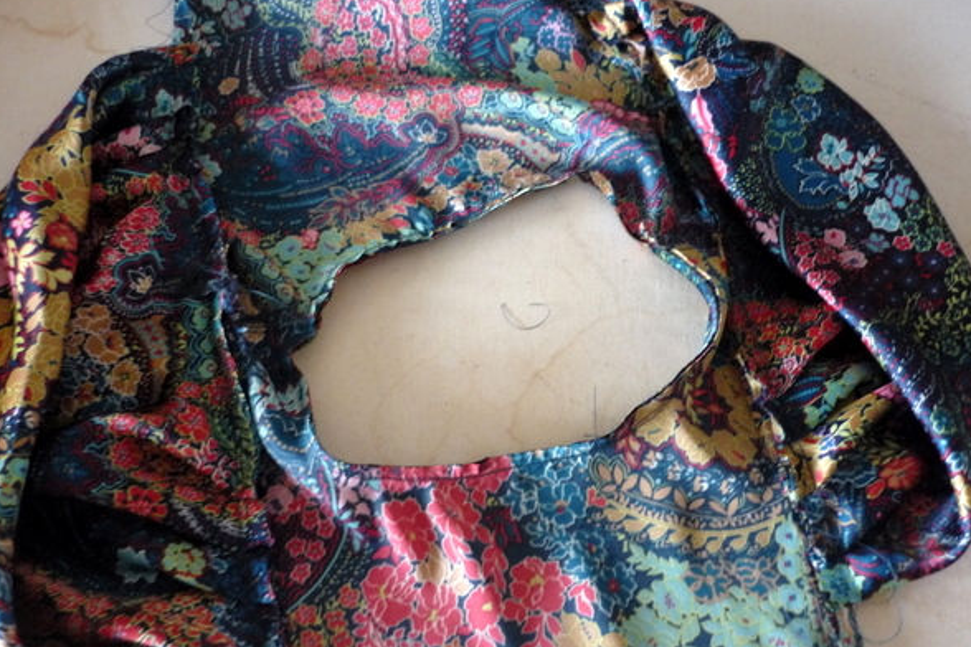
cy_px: 360
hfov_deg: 54.4
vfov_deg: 37.8
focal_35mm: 35
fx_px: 944
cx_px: 489
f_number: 2.8
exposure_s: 1/10
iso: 400
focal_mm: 5.5
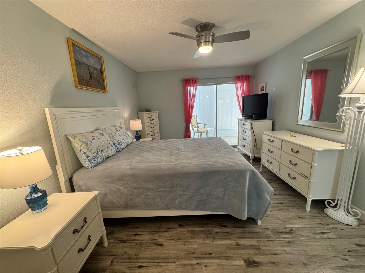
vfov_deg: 85.7
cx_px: 182
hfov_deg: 102.1
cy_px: 136
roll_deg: +3.1
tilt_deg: -12.5
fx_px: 148
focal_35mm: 14
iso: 250
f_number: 2.2
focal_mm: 2.22
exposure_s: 1/120
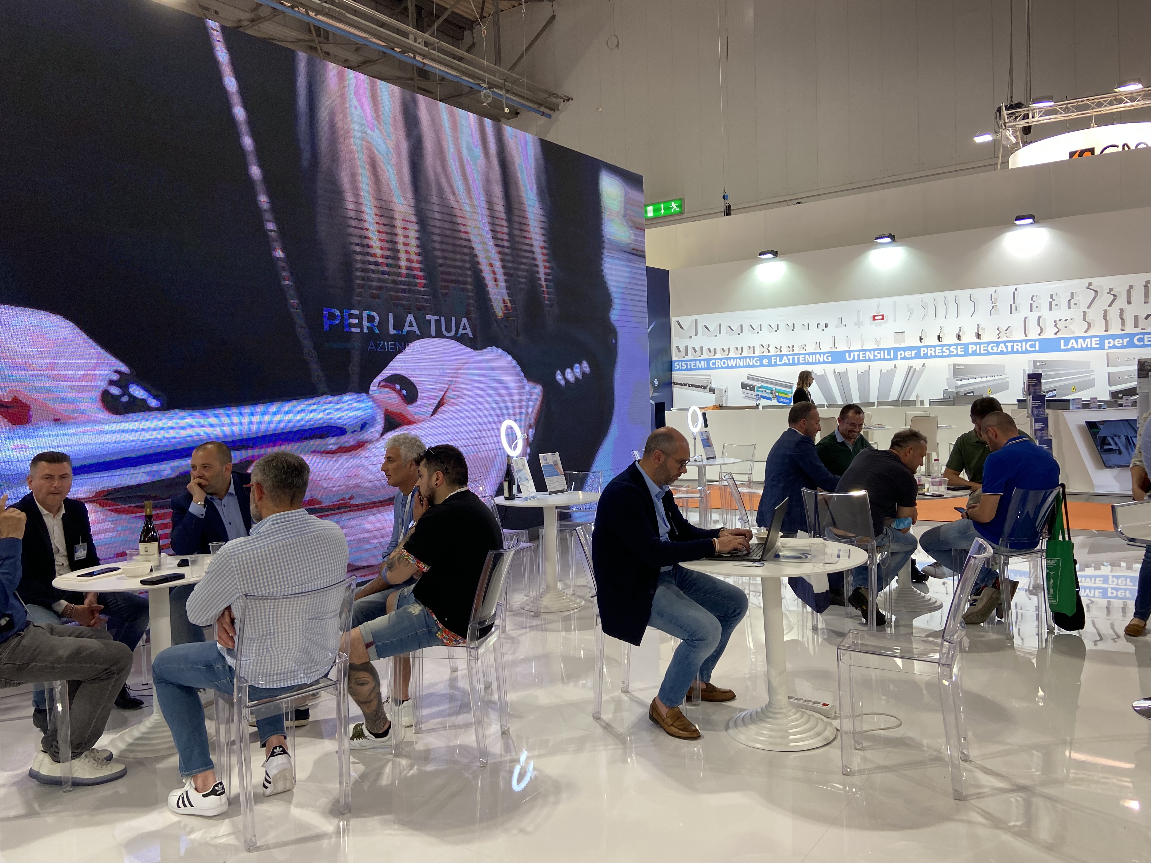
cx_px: 576
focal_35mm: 26
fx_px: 865
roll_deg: +2.5
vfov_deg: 53.1
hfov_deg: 67.3
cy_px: 432
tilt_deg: -2.9
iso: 100
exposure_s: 1/98
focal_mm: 4.25
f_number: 1.8
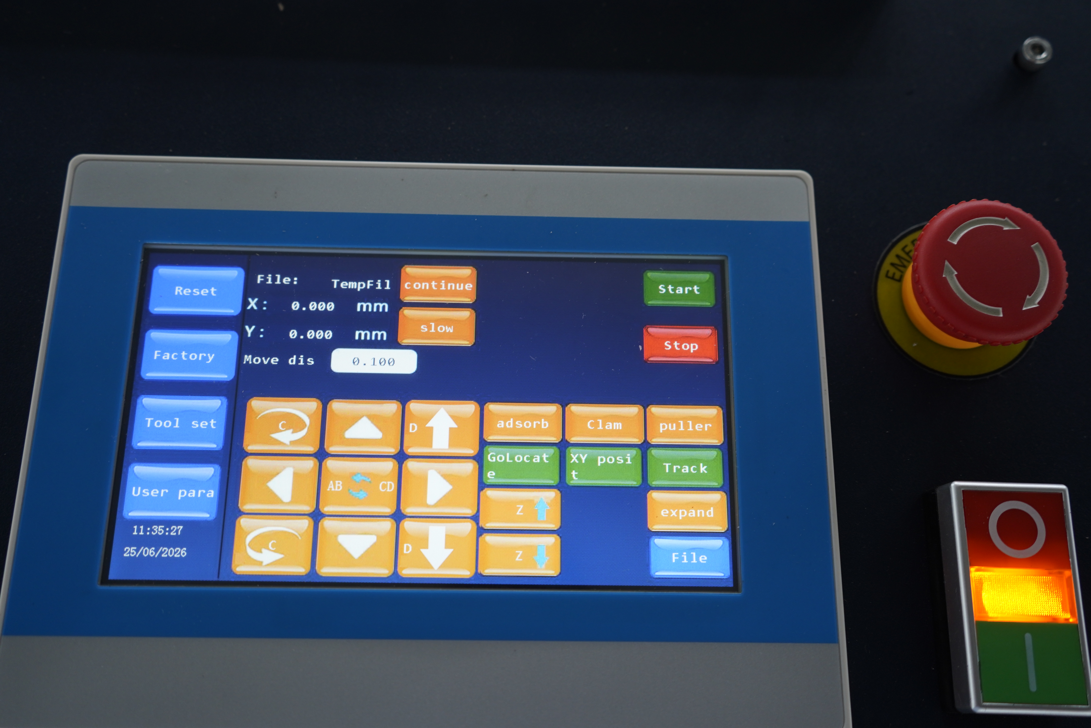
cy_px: 364
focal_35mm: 31
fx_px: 939
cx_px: 546
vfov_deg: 42.3
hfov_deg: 60.3
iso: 640
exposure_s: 1/60
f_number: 4
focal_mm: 31
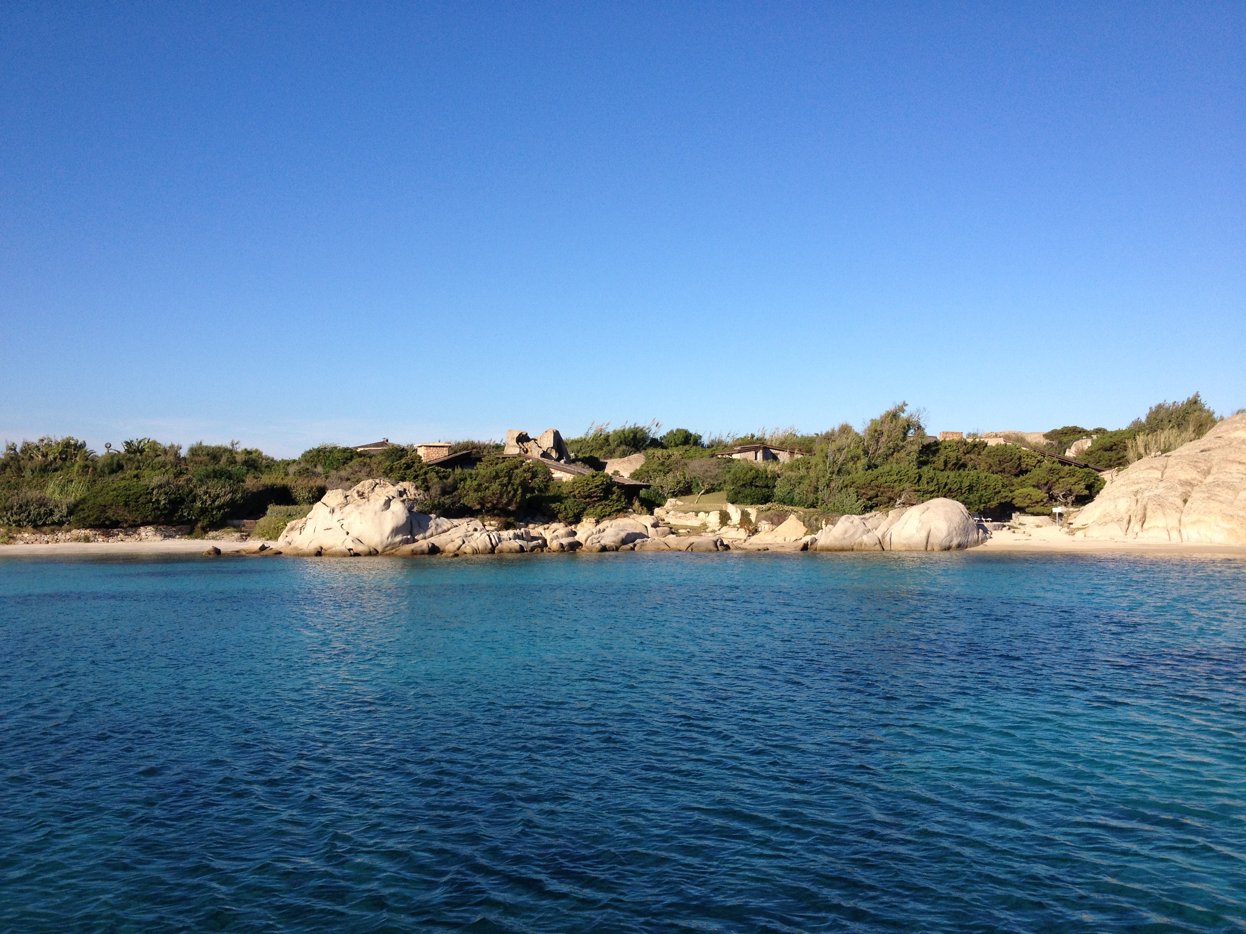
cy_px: 467
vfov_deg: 40.7
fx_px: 1260
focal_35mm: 35
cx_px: 623
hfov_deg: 52.6
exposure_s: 1/1727
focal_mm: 4.28
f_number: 2.4
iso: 64
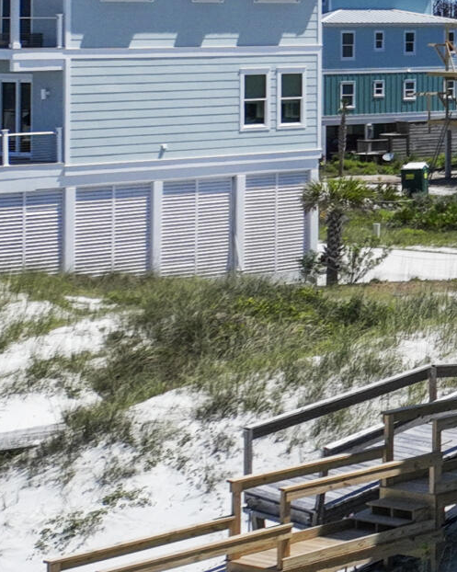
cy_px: 31
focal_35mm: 113
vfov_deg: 16.7
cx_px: 1302
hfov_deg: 10.4
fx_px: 1912
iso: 100
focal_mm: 12.29
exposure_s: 1/800
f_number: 2.8
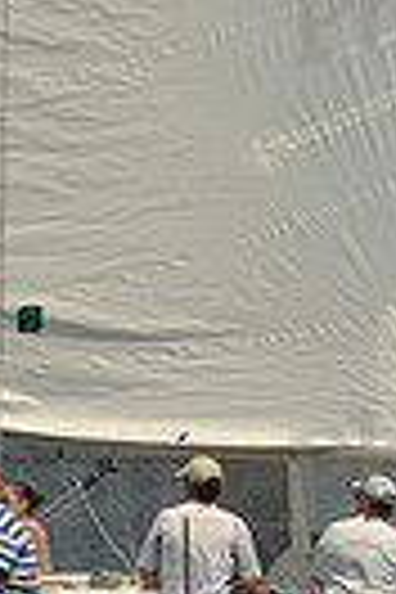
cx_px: 56
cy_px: -220
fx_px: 7408
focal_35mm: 449
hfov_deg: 3.1
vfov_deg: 4.6
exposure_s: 1/640
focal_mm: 102
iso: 200
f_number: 7.1
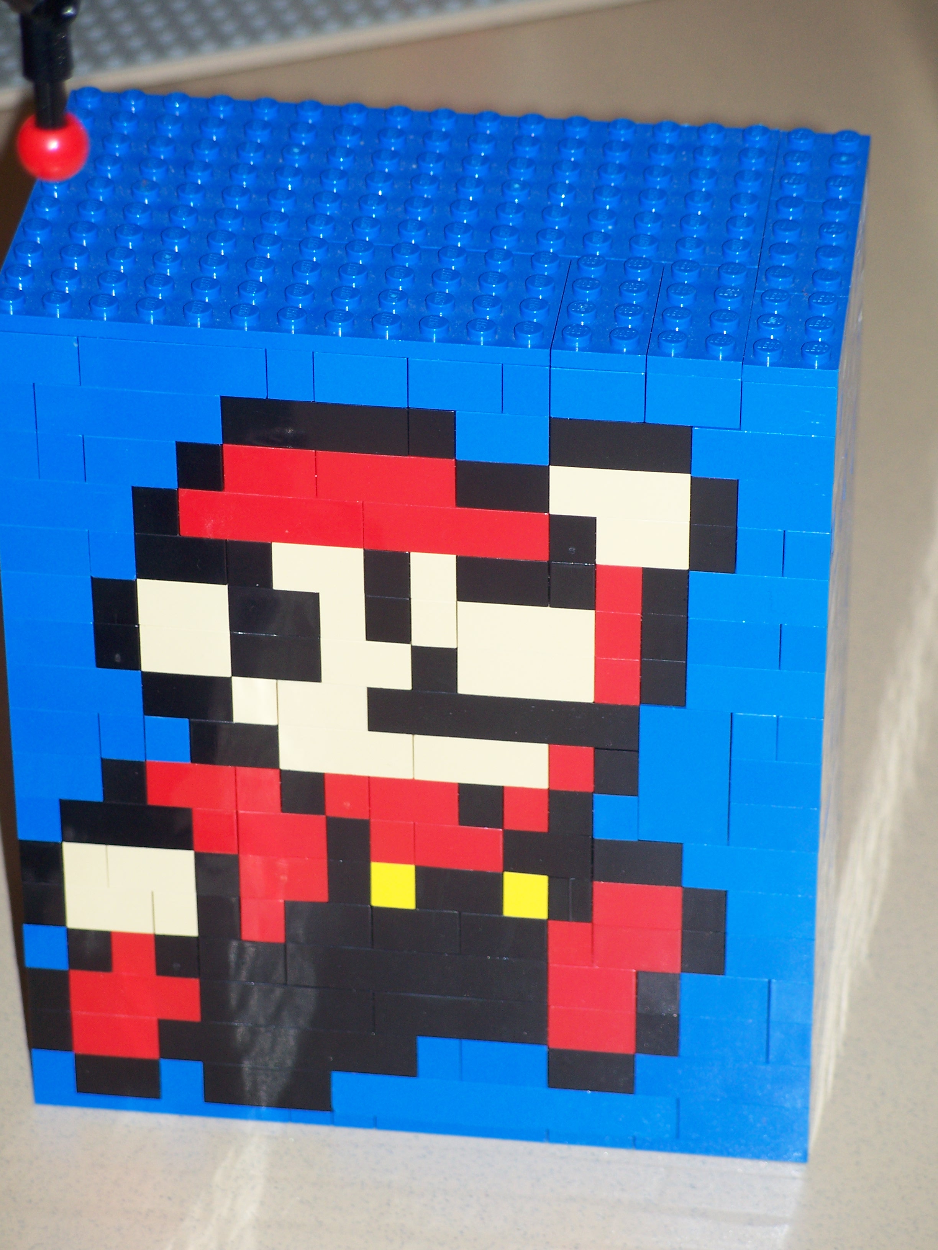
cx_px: 469
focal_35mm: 156
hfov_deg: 9.5
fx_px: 5636
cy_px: 625
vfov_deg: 12.7
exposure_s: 1/200
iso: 125
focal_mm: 32.9
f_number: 4
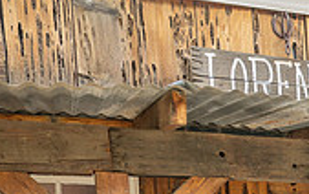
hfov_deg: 20.9
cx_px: 464
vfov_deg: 14.1
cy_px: 327
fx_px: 708
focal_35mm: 84
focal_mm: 24
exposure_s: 1/160
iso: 320
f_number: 3.5
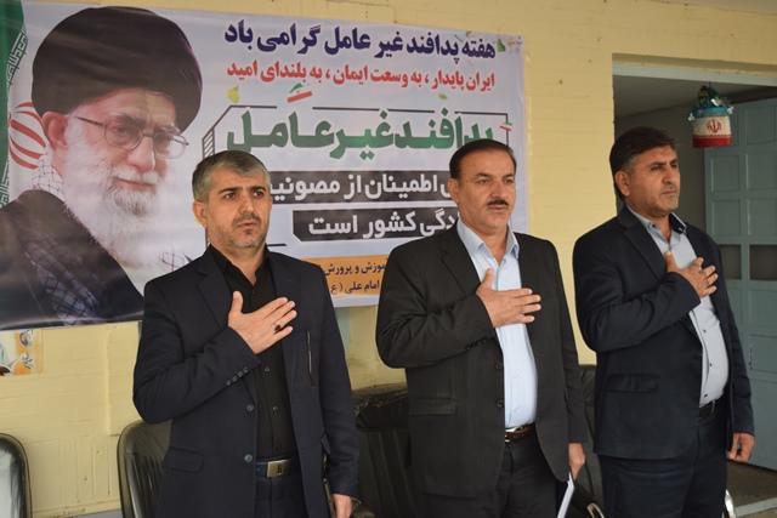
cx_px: 388
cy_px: 259
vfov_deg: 29.9
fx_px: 971
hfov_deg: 43.6
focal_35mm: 45
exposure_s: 1/60
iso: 400
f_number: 4.2
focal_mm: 30
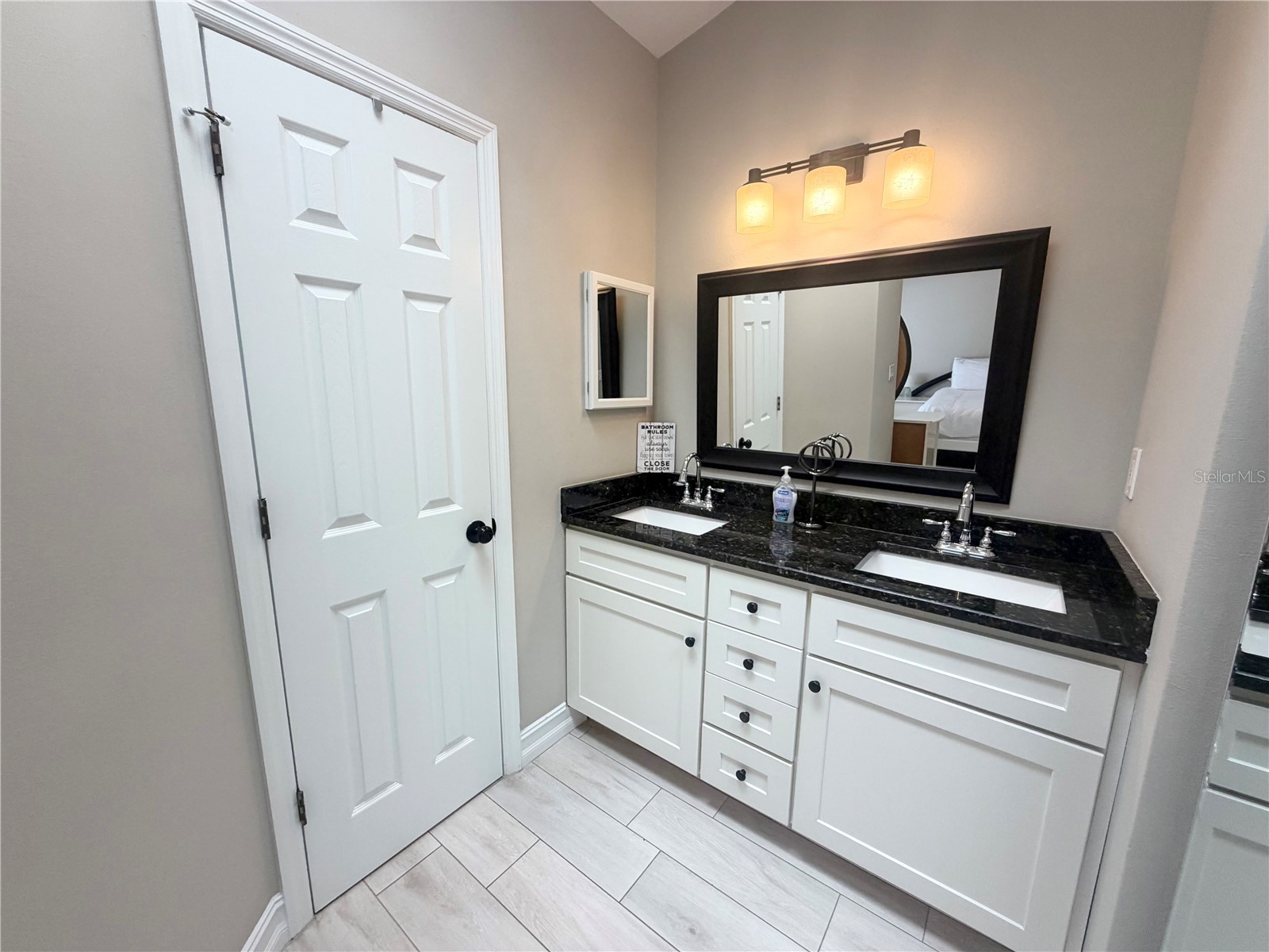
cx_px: 634
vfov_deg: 85.7
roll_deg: +0.1
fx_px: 513
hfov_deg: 102.1
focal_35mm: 14
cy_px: 476
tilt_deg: -10.4
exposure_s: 1/120
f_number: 2.2
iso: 160
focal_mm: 2.22
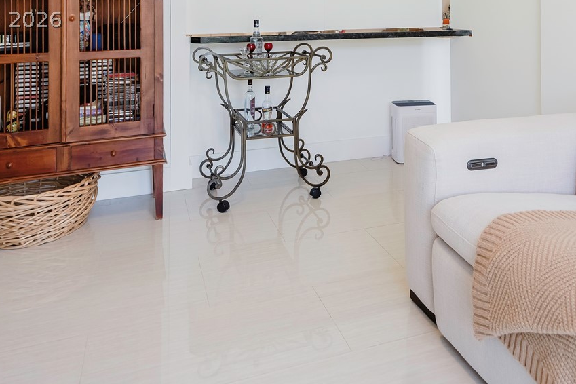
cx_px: 329
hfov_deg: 58.5
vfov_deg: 37.6
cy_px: 19
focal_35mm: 32
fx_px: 512
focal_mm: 16
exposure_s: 1/800
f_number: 5
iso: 640
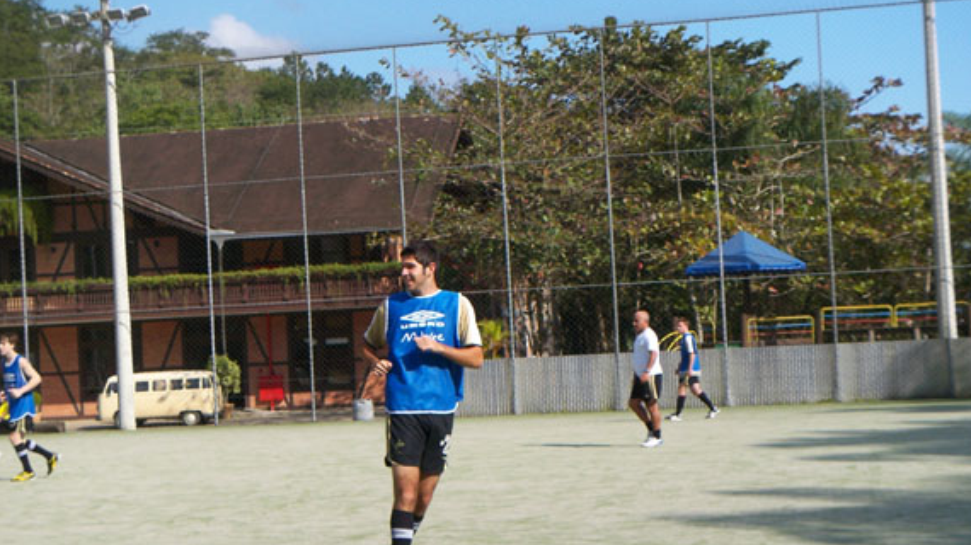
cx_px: 480
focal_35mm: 70
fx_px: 1801
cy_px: 291
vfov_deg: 17.2
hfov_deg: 30.2
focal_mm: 9.9
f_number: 4.1
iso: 50
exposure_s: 1/320
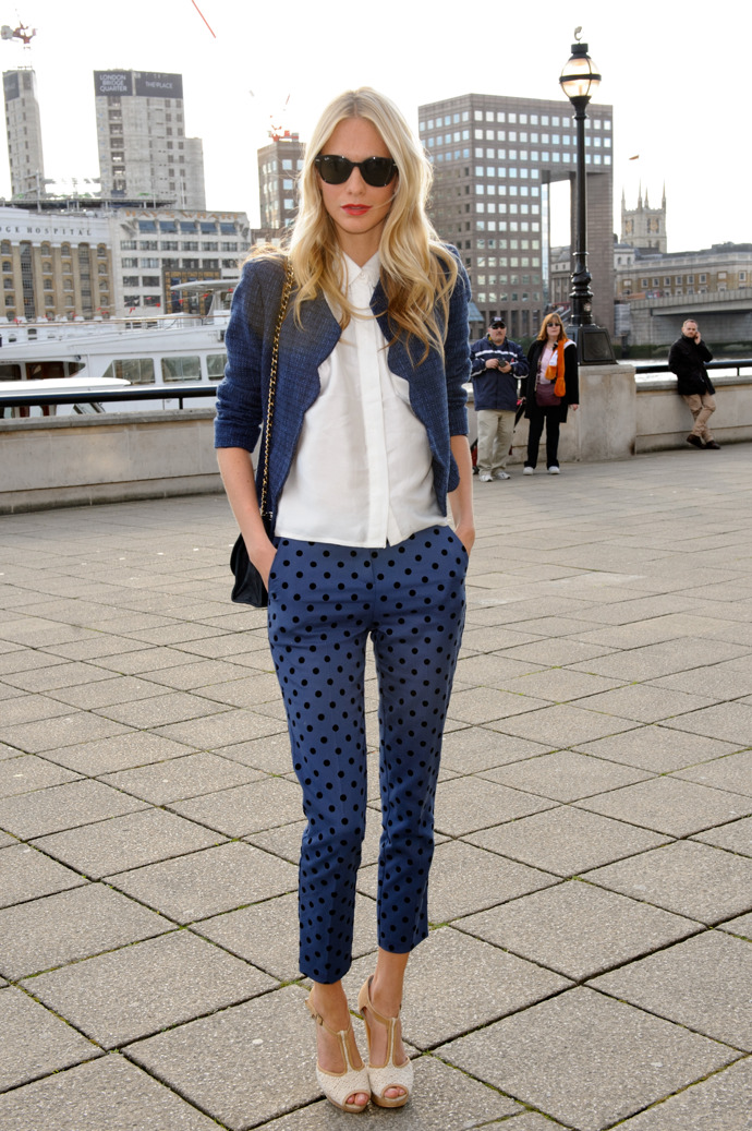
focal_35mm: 38
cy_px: 566
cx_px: 376
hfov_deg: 35.0
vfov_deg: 50.7
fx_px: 1192
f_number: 7.1
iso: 640
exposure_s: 1/250
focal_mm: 38
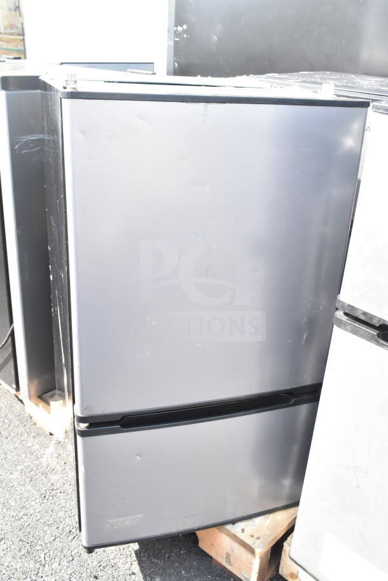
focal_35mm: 33
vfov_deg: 57.2
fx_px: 533
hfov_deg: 40.0
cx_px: 194
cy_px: 290
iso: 1600
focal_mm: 22
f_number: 8
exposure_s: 1/250
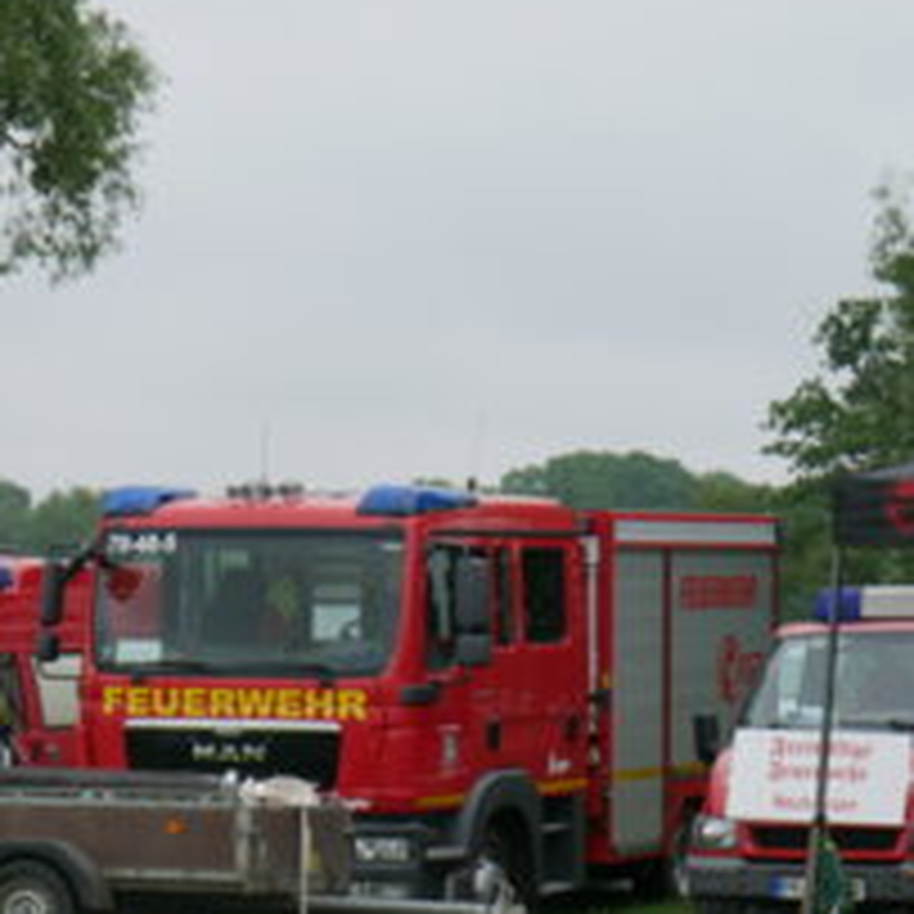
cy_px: 644
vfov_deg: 11.9
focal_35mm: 146
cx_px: 248
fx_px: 4361
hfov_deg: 11.9
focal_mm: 42
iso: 200
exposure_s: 1/400
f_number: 5.6
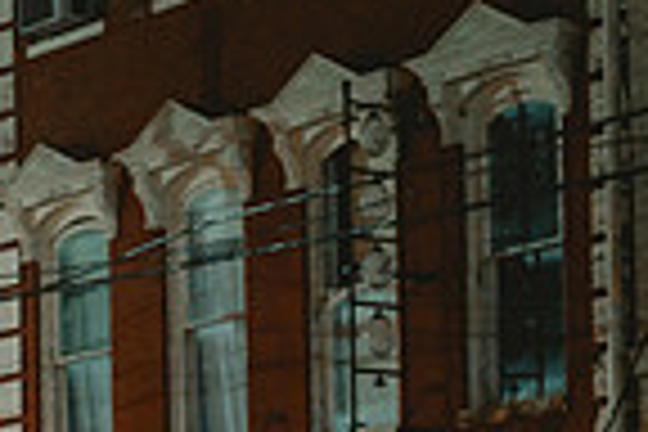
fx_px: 3636
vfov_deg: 6.6
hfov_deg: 10.1
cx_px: -50
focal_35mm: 202
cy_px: 842
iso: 5000
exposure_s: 1/320
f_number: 2
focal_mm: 50
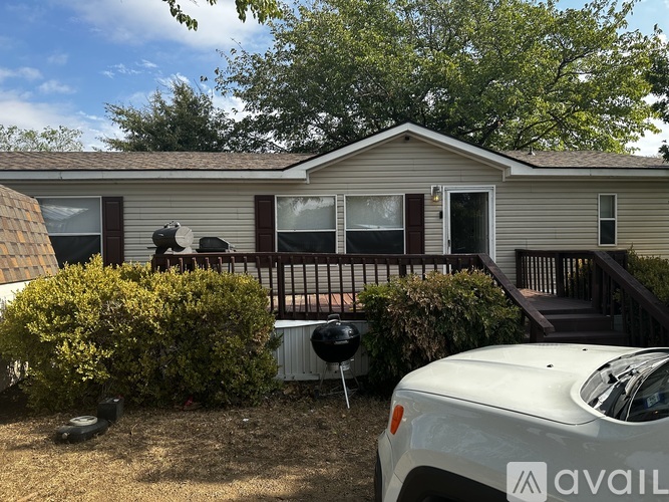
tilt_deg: -2.5
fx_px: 464
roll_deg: +0.7
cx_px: 334
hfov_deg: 71.6
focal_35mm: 24
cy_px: 251
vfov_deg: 56.8
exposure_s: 1/1845
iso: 80
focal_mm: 6.86
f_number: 1.78
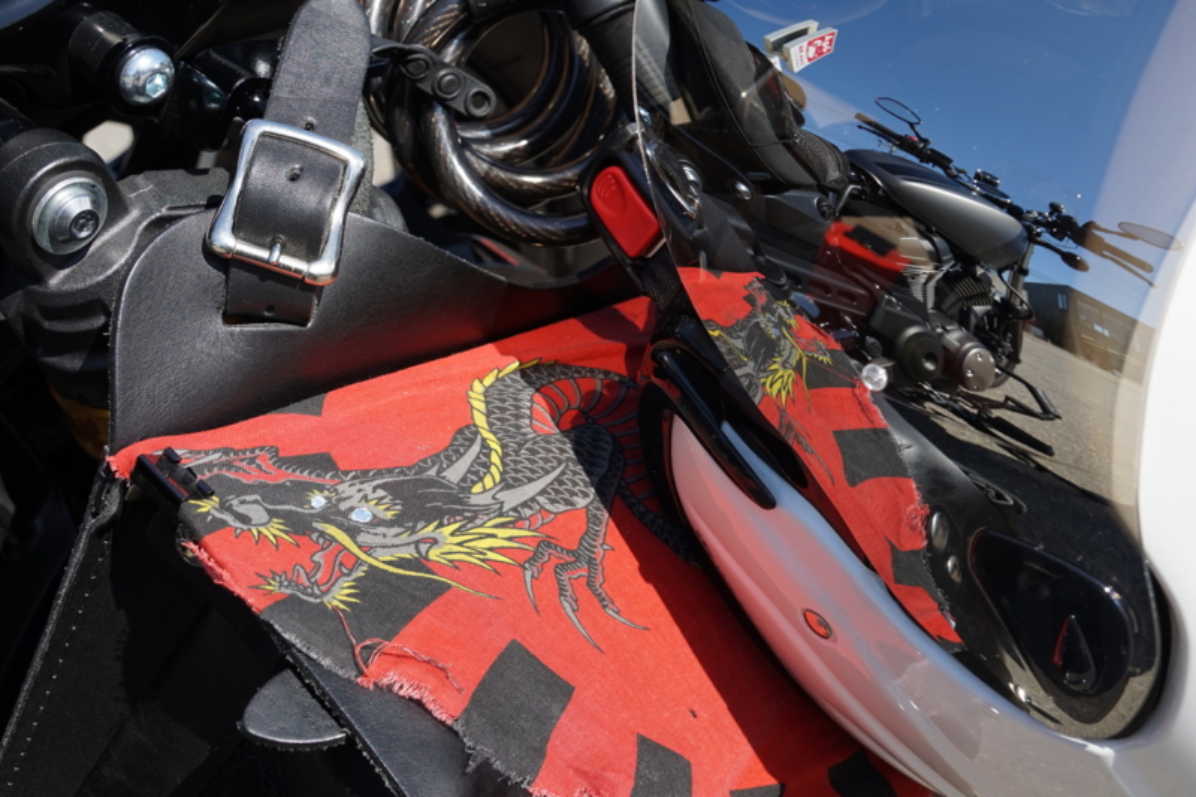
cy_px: 398
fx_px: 1827
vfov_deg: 24.6
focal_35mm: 55
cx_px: 598
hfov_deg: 36.3
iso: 100
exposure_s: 1/250
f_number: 6.7
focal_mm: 37
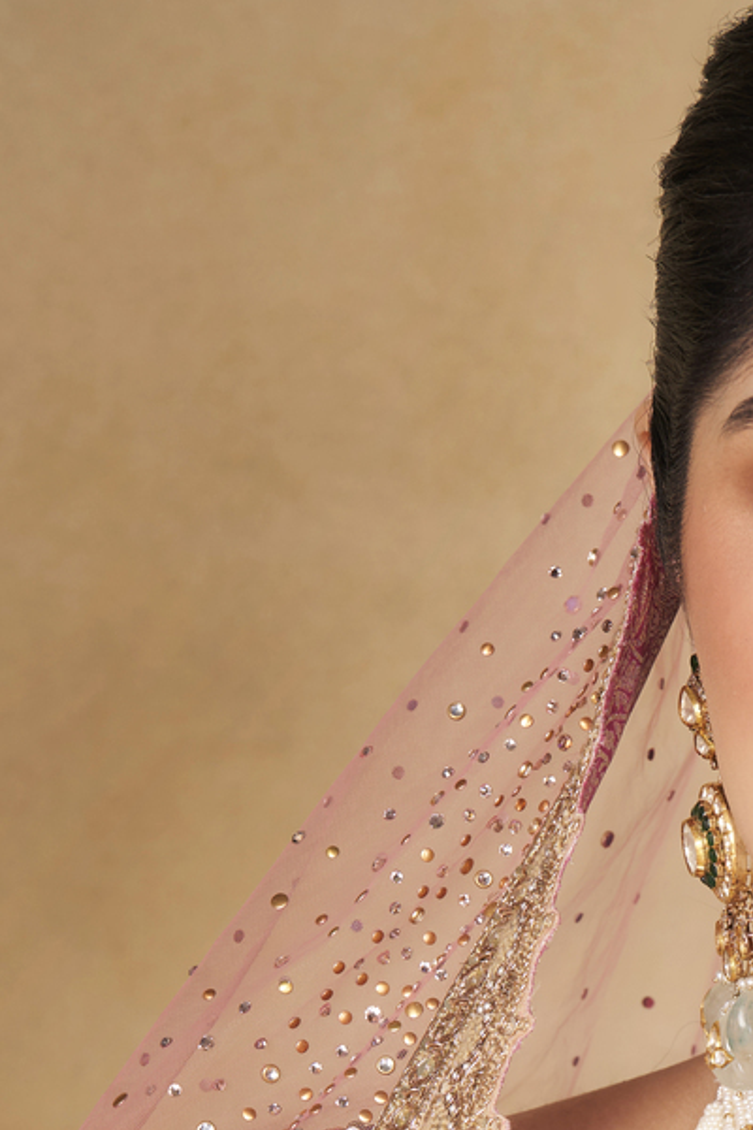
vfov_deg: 12.0
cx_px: 931
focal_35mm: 164
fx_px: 5145
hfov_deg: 8.3
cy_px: 1601
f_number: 6.3
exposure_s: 1/160
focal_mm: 50
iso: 100
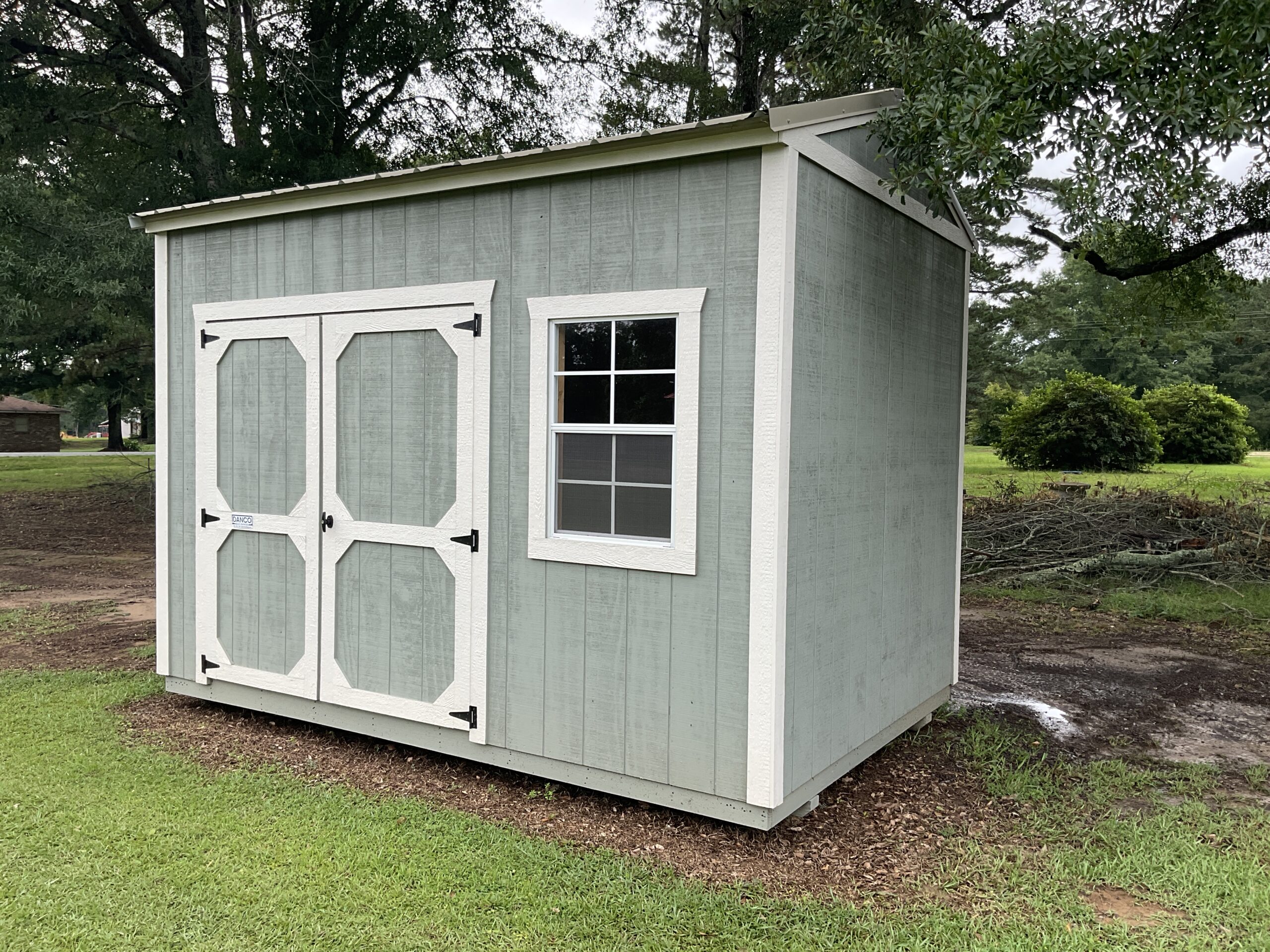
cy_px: 476
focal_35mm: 29
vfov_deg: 48.2
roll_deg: -0.5
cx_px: 635
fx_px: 1064
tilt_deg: -1.2
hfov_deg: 61.7
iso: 16
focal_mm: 3
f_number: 1.8
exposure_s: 1/439
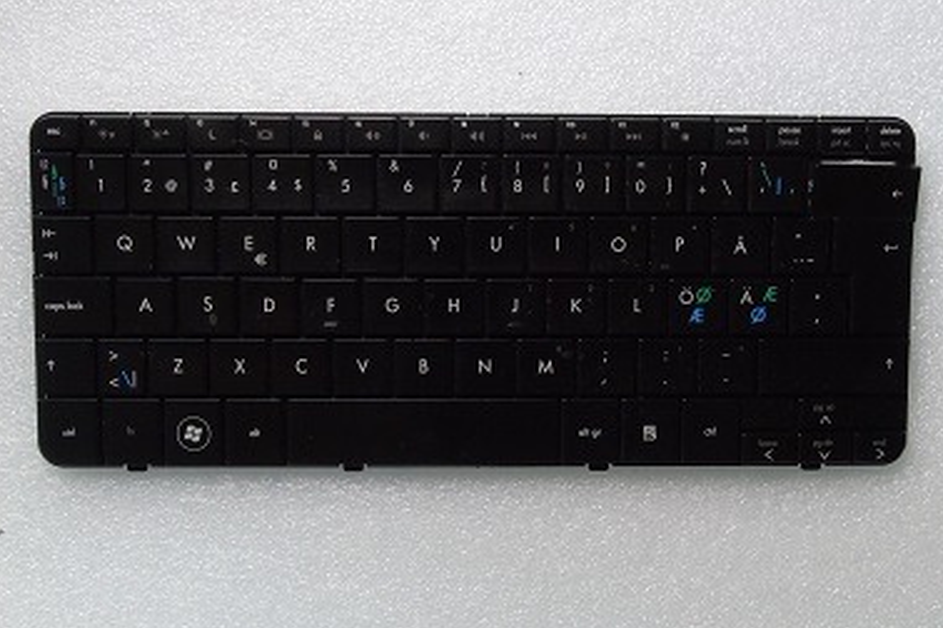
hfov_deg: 44.5
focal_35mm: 44
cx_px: 476
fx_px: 1152
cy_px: 312
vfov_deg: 30.5
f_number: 6.5
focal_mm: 7.1
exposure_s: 1/40
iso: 400
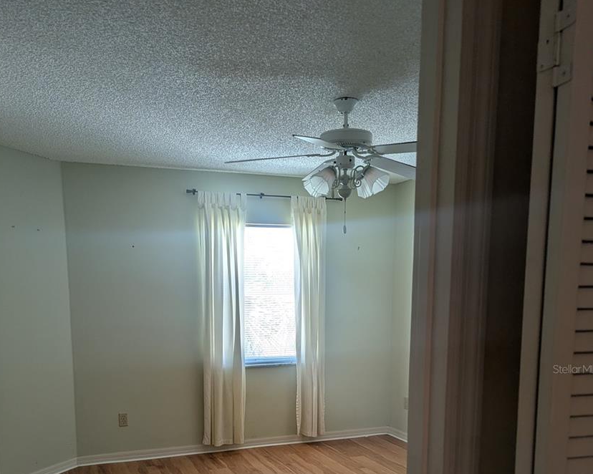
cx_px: 280
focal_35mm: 34
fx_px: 597
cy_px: 369
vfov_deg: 41.7
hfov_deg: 52.8
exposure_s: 1/68.9
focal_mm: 6.81
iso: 57
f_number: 1.85
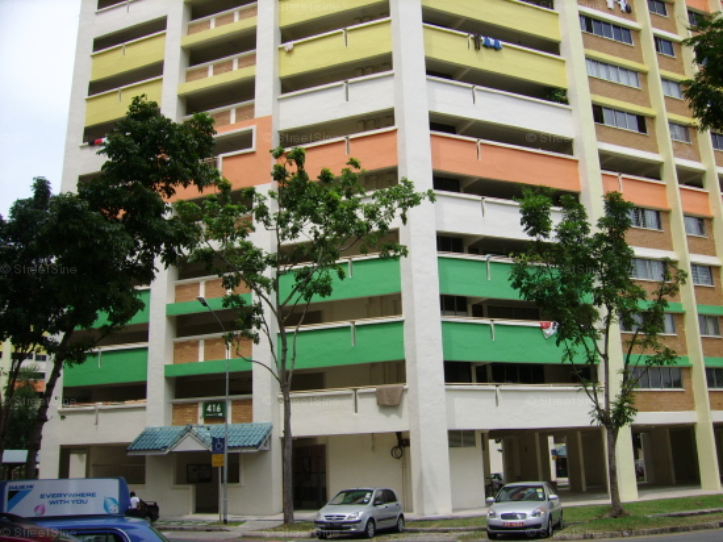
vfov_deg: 40.7
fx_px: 731
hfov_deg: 52.6
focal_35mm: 35
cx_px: 362
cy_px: 271
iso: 50
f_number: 5.8
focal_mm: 5.95
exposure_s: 1/353
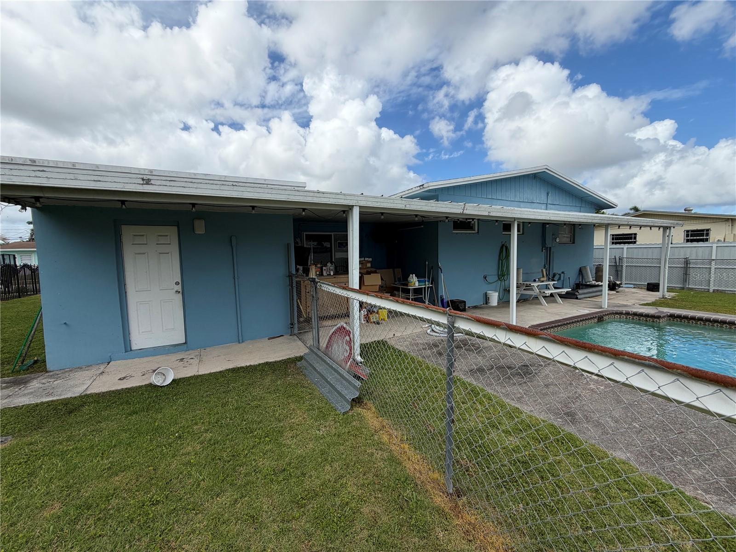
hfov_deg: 102.1
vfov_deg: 85.7
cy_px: 276
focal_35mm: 14
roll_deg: +0.1
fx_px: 298
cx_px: 368
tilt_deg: -5.8
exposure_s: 1/770
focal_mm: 2.22
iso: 25
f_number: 2.2
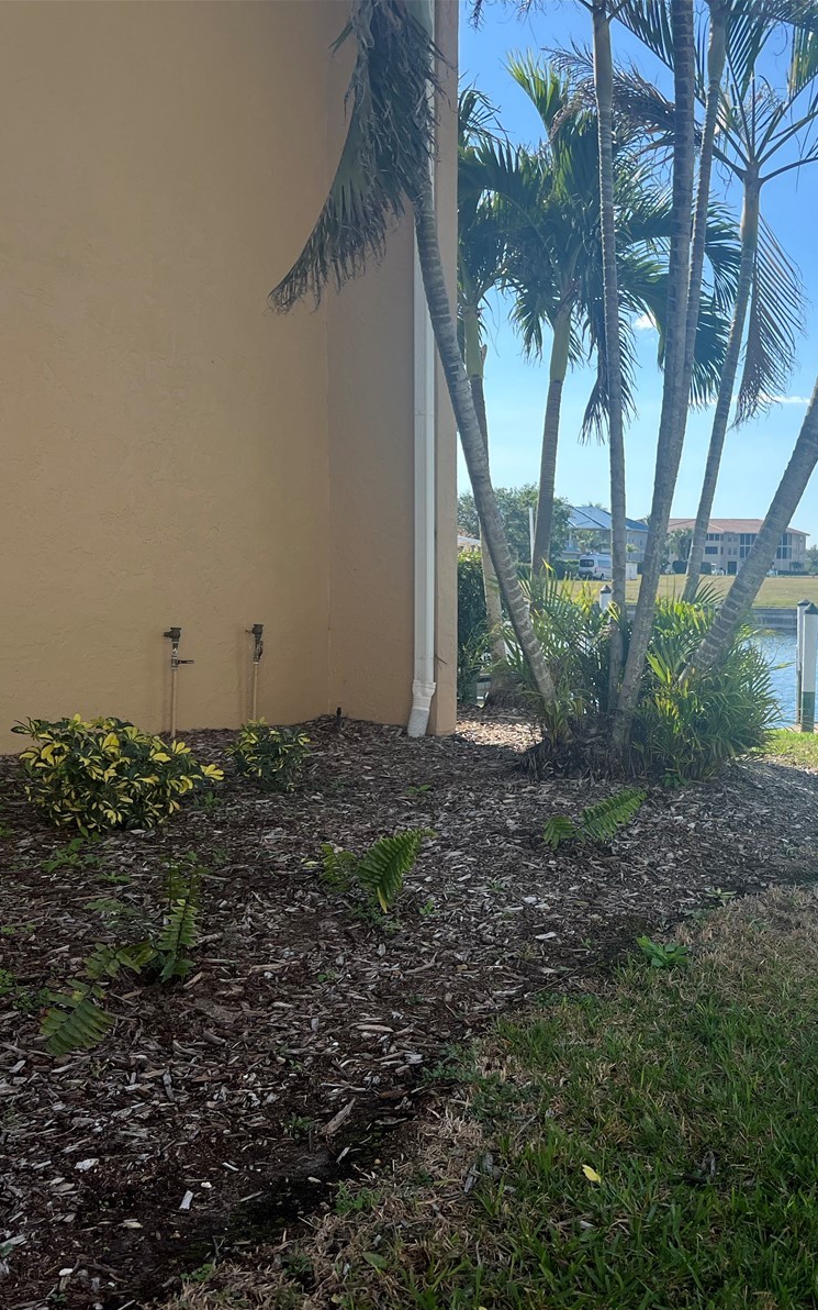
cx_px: 670
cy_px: 658
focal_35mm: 37
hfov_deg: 33.3
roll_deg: -1.5
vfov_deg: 52.7
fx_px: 1320
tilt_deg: -3.9
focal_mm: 5.7
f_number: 1.5
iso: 50
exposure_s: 1/3077
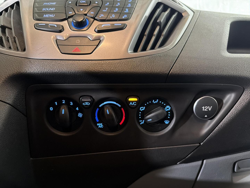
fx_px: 173
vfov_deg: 56.8
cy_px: 94
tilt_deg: -11.8
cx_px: 125
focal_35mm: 24
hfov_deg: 71.6
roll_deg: -0.3
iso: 800
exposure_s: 1/33
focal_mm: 6.76
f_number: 1.78
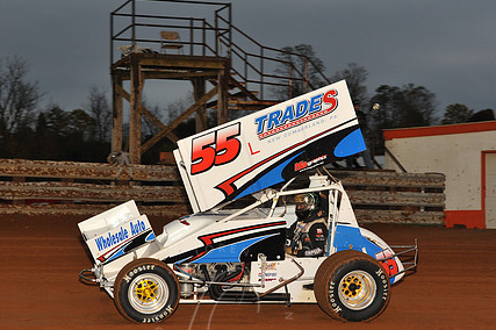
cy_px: 207
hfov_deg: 21.5
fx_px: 1308
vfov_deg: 14.4
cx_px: 222
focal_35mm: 95
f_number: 7.1
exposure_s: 1/320
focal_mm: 70
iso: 800
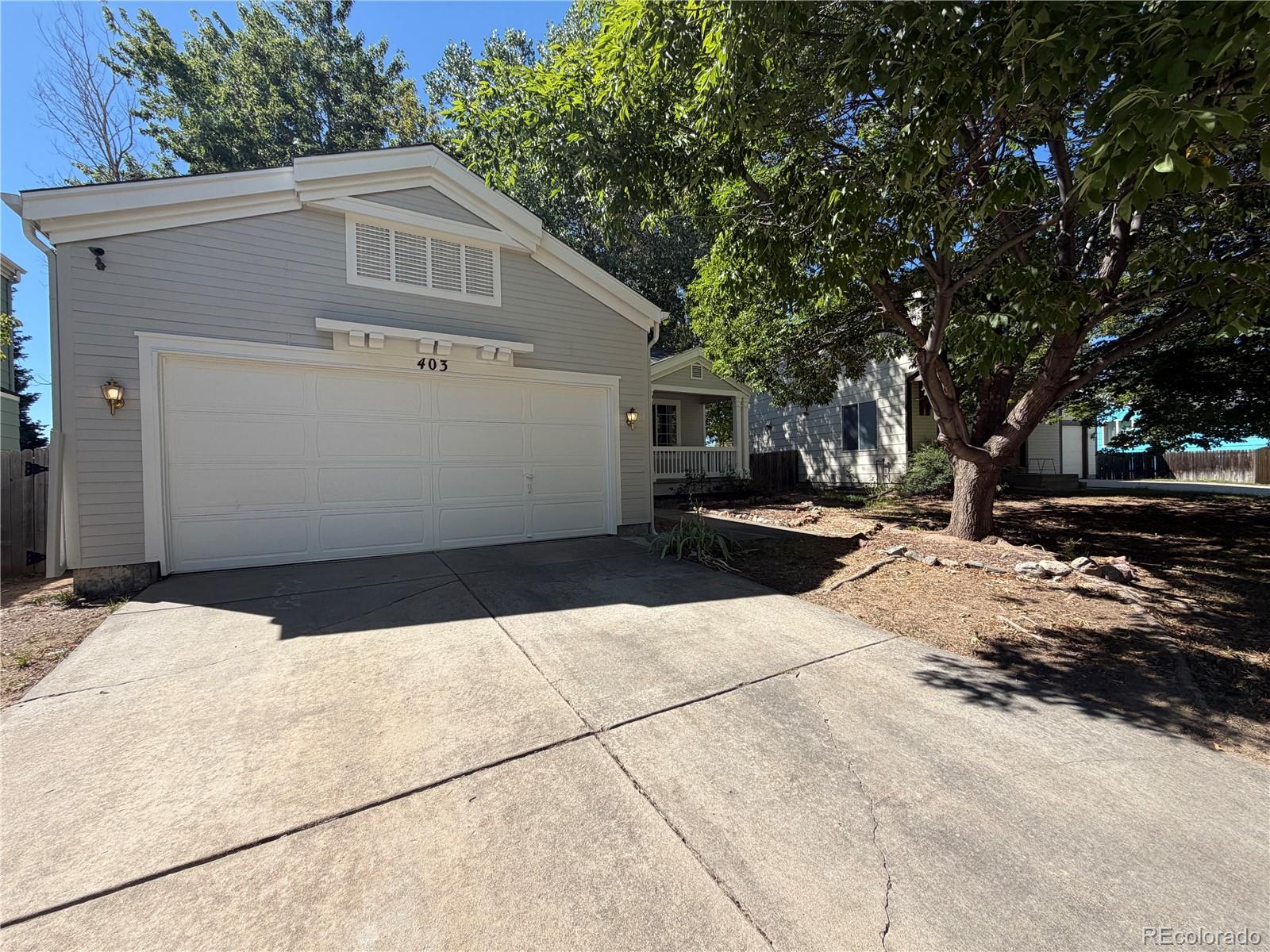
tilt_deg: -0.3
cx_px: 635
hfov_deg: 102.1
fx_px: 514
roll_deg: +1.1
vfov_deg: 85.7
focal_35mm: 14
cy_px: 476
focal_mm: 2.22
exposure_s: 1/770
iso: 32
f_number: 2.2
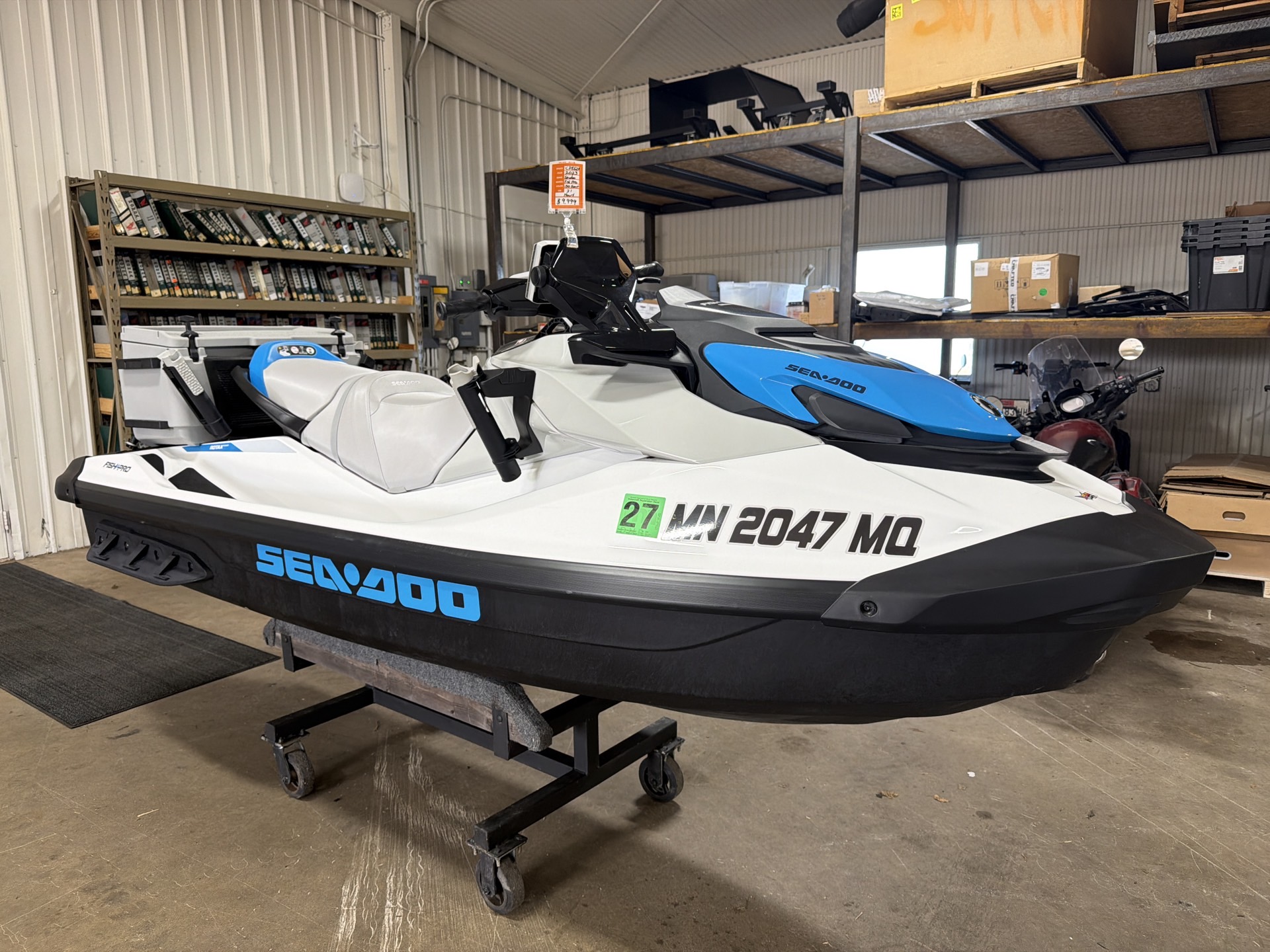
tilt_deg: -9.0
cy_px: 476
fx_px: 881
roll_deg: +0.6
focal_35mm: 24
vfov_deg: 56.8
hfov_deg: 71.6
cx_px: 635
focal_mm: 6.76
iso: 100
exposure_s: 1/121
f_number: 1.78
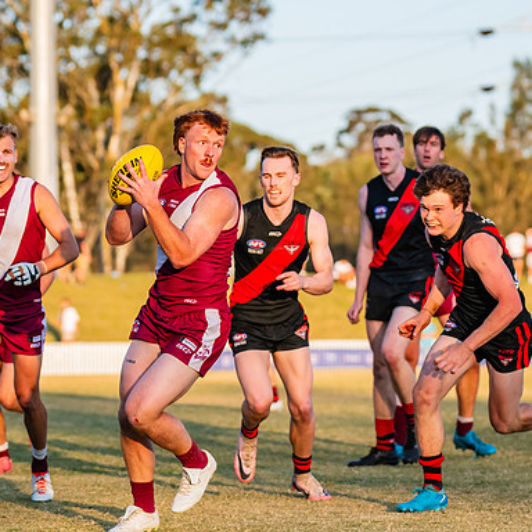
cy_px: 235
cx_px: 200
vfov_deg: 6.9
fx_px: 4416
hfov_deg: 6.9
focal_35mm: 254
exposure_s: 1/1250
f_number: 5.6
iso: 800
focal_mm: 170
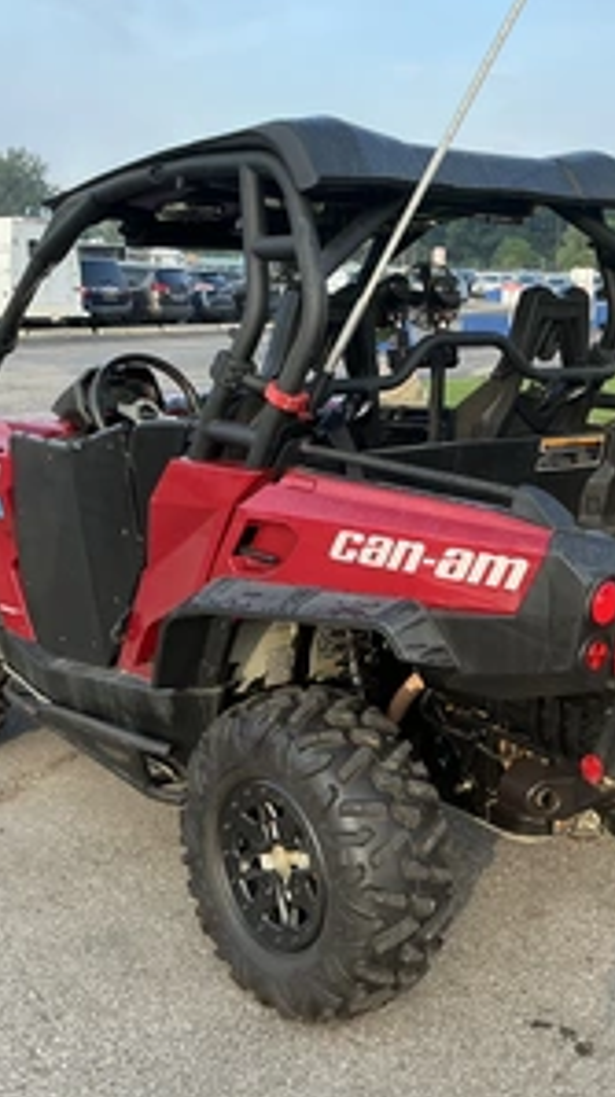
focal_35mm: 41
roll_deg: -2.7
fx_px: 1192
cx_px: 409
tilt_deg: -12.4
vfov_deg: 49.4
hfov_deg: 28.7
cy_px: 548
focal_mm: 3
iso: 25
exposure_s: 1/297
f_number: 1.8
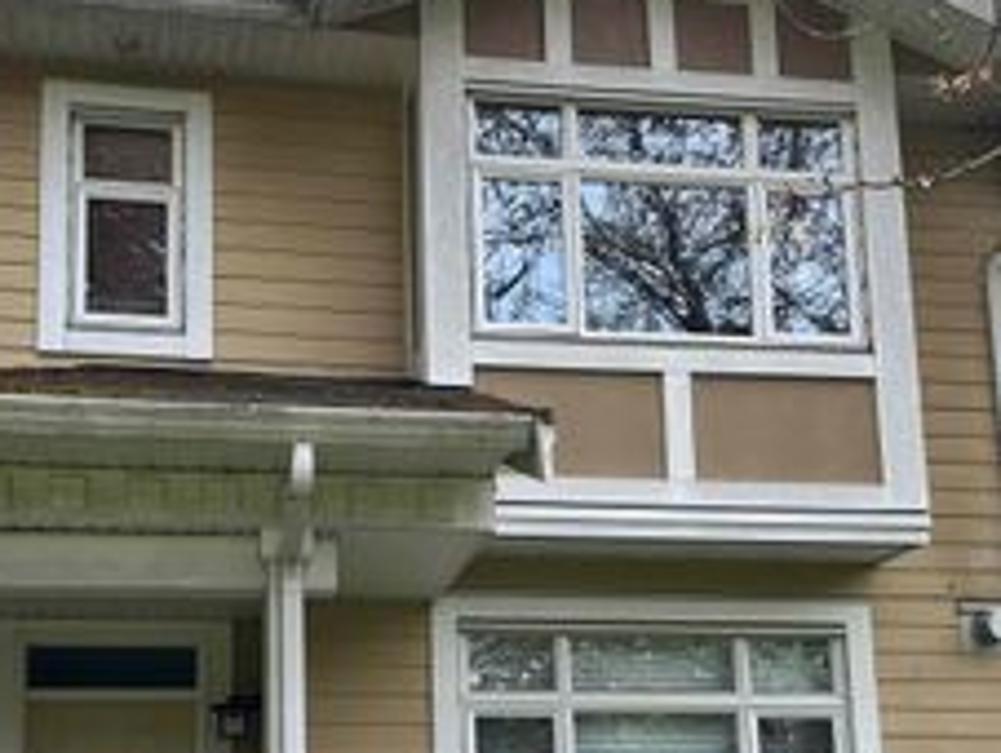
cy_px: 587
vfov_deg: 27.1
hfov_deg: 36.0
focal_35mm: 53
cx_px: 412
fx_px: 1534
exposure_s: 1/604
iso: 80
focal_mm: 6.86
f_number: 1.78
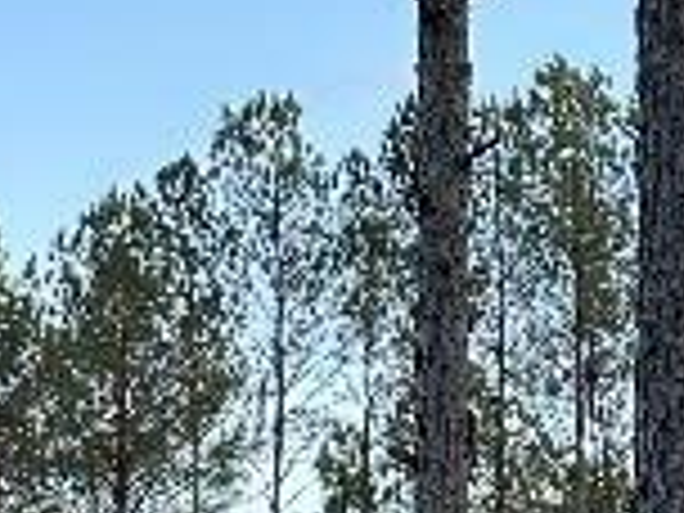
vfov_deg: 8.4
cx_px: -130
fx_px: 3201
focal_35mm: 162
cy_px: 1238
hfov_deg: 11.9
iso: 80
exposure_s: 1/431
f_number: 1.78
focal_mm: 6.86
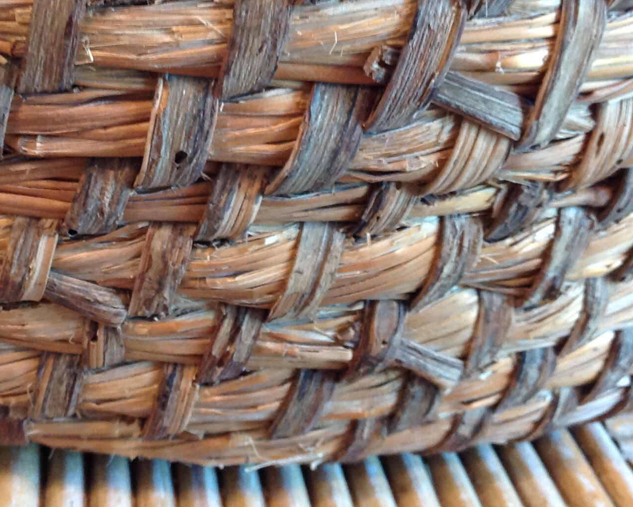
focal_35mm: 69
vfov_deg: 22.0
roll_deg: -3.8
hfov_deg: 27.3
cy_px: 128
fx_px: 1293
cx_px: 191
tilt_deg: -18.2
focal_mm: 4.28
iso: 200
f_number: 2.4
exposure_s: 1/15
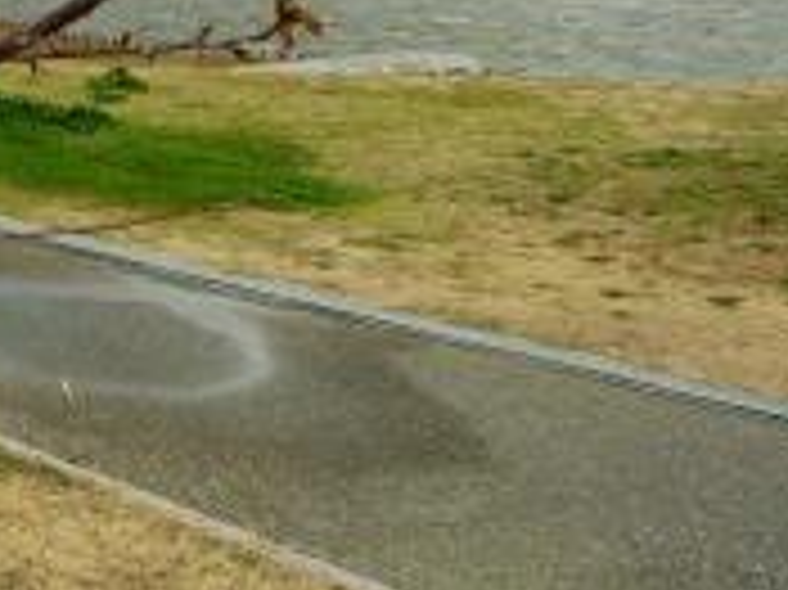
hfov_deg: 26.4
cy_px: -14
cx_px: -194
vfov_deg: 22.0
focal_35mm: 64
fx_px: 1456
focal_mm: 4.5
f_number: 3.9
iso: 100
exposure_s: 1/200
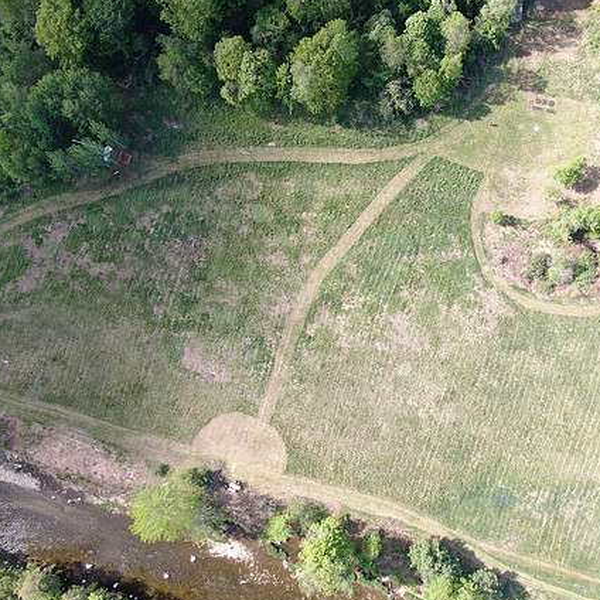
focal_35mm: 29
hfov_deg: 55.0
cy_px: 305
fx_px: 569
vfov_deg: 55.6
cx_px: 375
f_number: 2.8
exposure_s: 1/240
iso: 100
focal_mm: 4.39
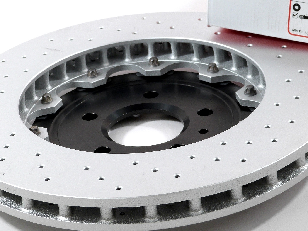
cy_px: 127
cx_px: 140
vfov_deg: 13.6
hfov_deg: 18.0
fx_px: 970
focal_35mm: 109
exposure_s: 1/125
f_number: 4
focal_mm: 13.8
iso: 100
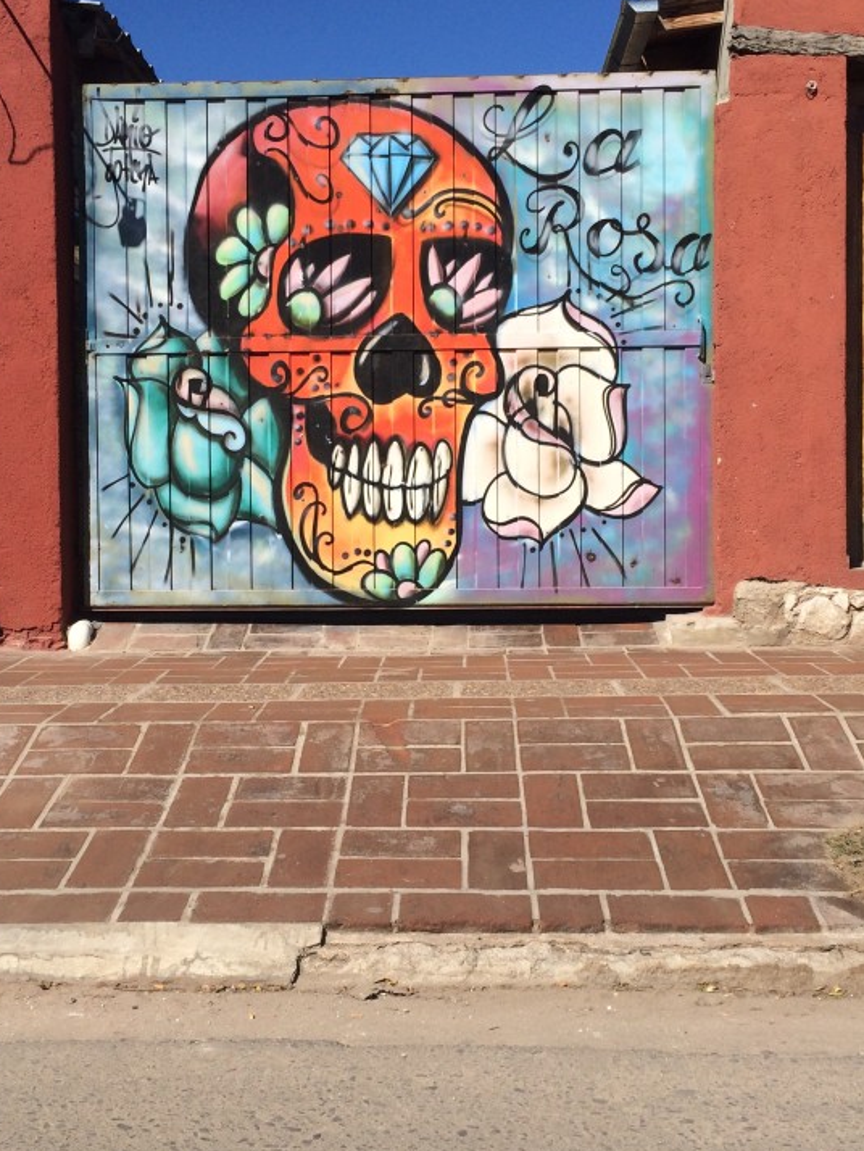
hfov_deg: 33.6
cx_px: 414
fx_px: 1430
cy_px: 529
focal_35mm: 43
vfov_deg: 43.8
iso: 40
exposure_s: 1/2740
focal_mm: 4.12
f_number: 2.2
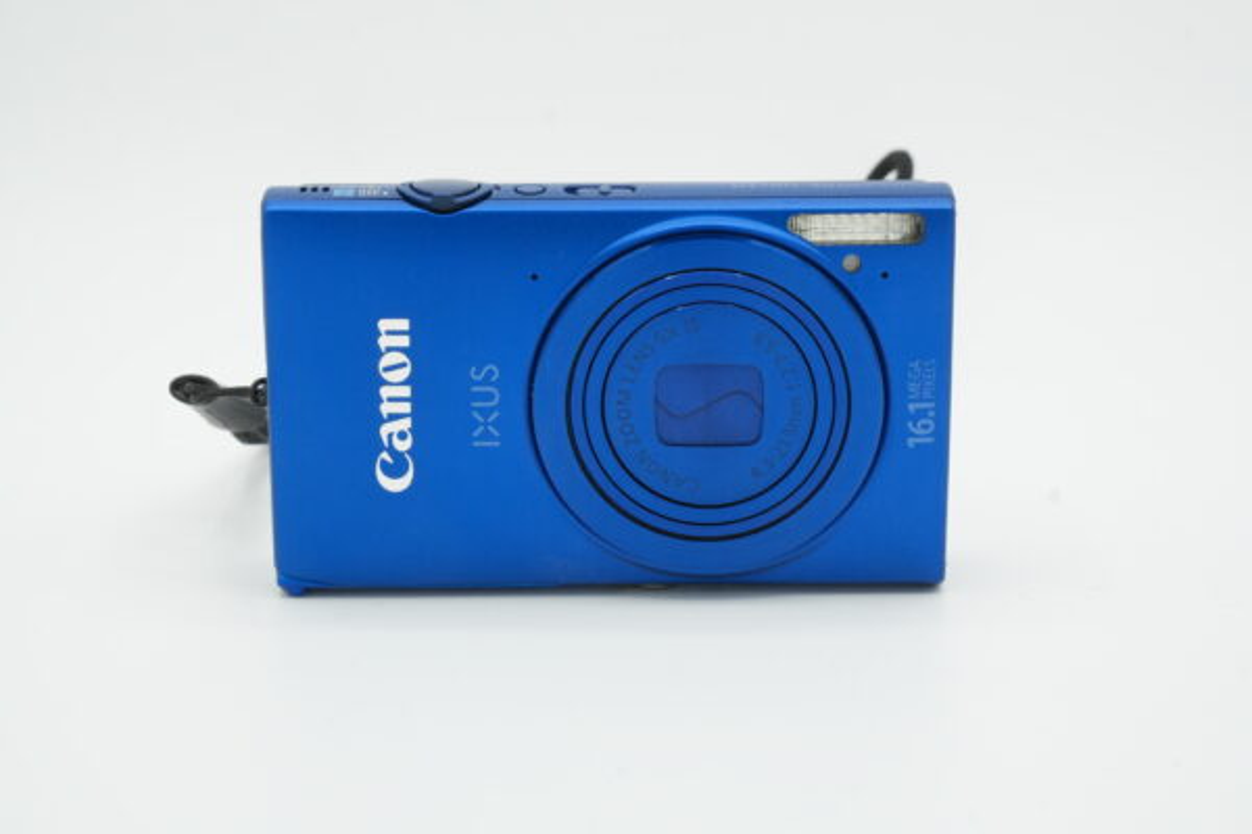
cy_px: 417
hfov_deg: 23.4
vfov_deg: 15.7
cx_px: 626
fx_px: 3025
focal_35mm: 87
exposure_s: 1/250
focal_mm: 58
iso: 1000
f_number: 13
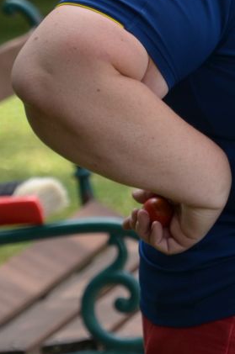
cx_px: 358
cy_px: 84
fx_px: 5692
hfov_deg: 2.4
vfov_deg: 3.6
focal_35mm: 579
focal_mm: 110
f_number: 5.6
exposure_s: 1/200
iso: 180
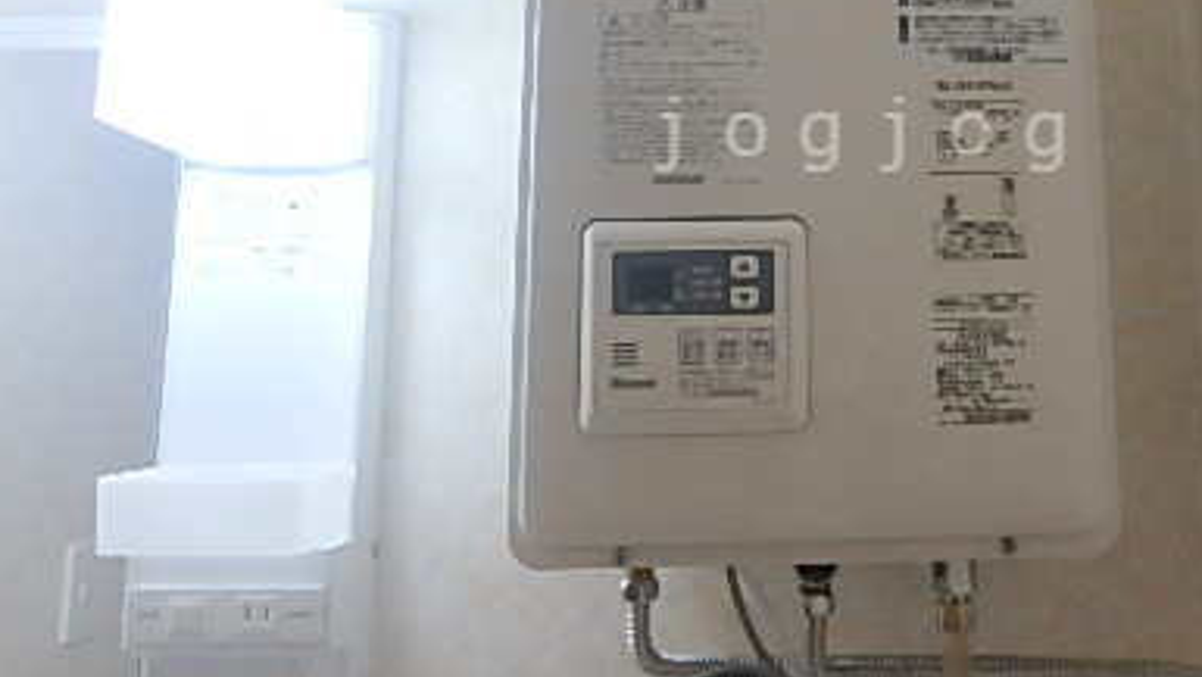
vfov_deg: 30.5
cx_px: 868
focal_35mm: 38
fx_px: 1212
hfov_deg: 51.0
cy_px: 134
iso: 200
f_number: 3.5
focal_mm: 3.7
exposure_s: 1/40
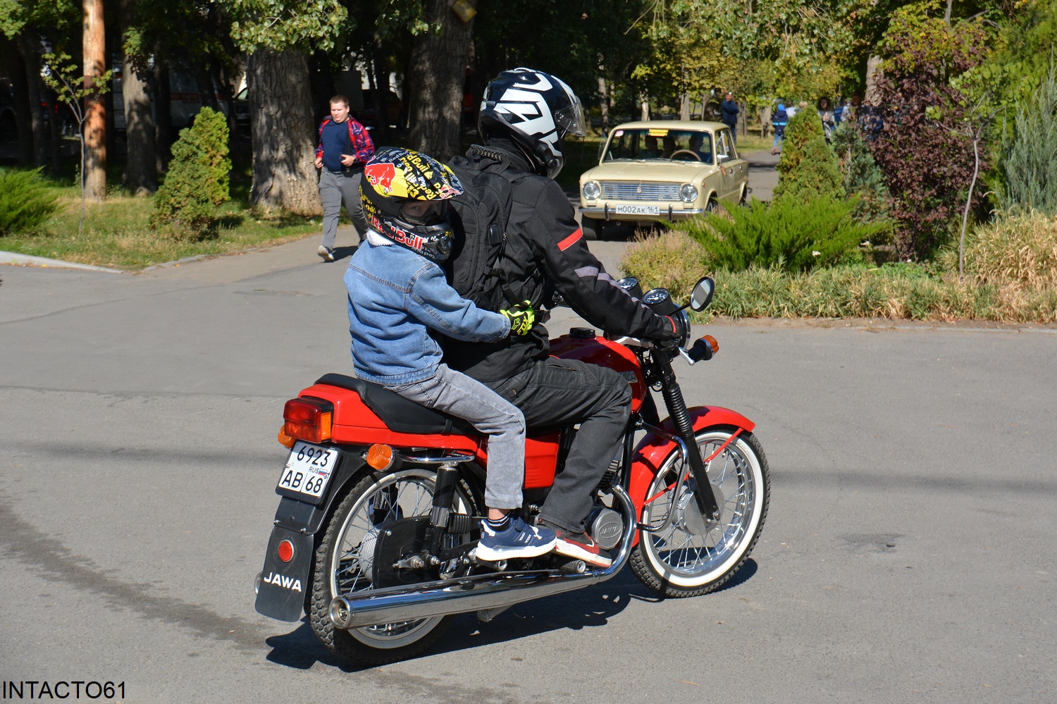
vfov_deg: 20.6
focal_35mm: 66
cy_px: 352
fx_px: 1937
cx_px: 528
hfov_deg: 30.5
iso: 400
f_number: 6.3
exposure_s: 1/1600
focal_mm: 44
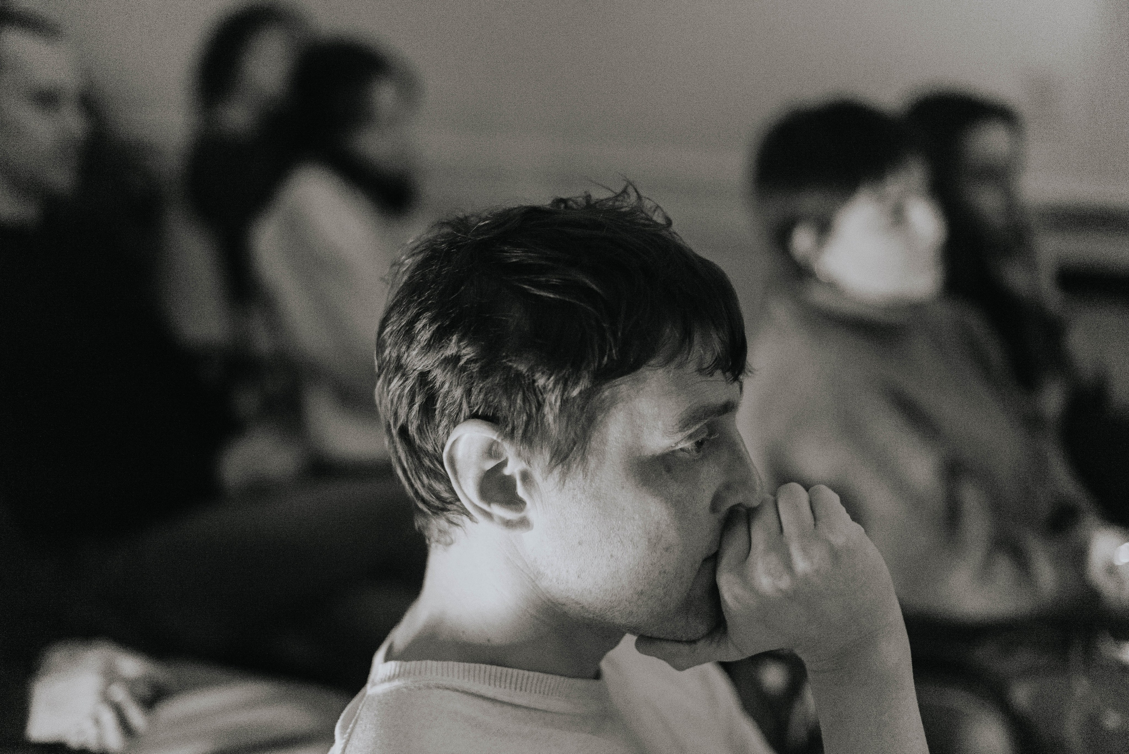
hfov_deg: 39.6
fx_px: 1569
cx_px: 564
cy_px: 377
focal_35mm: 50
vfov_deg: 27.0
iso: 3200
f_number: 1.8
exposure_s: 1/100
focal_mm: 50
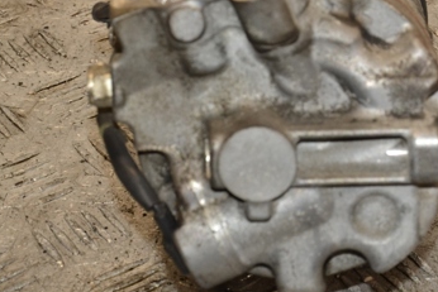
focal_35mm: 194
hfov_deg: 10.6
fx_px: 2361
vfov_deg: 7.1
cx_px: 287
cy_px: 87
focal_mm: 70
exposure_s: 1/200
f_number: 9
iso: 800
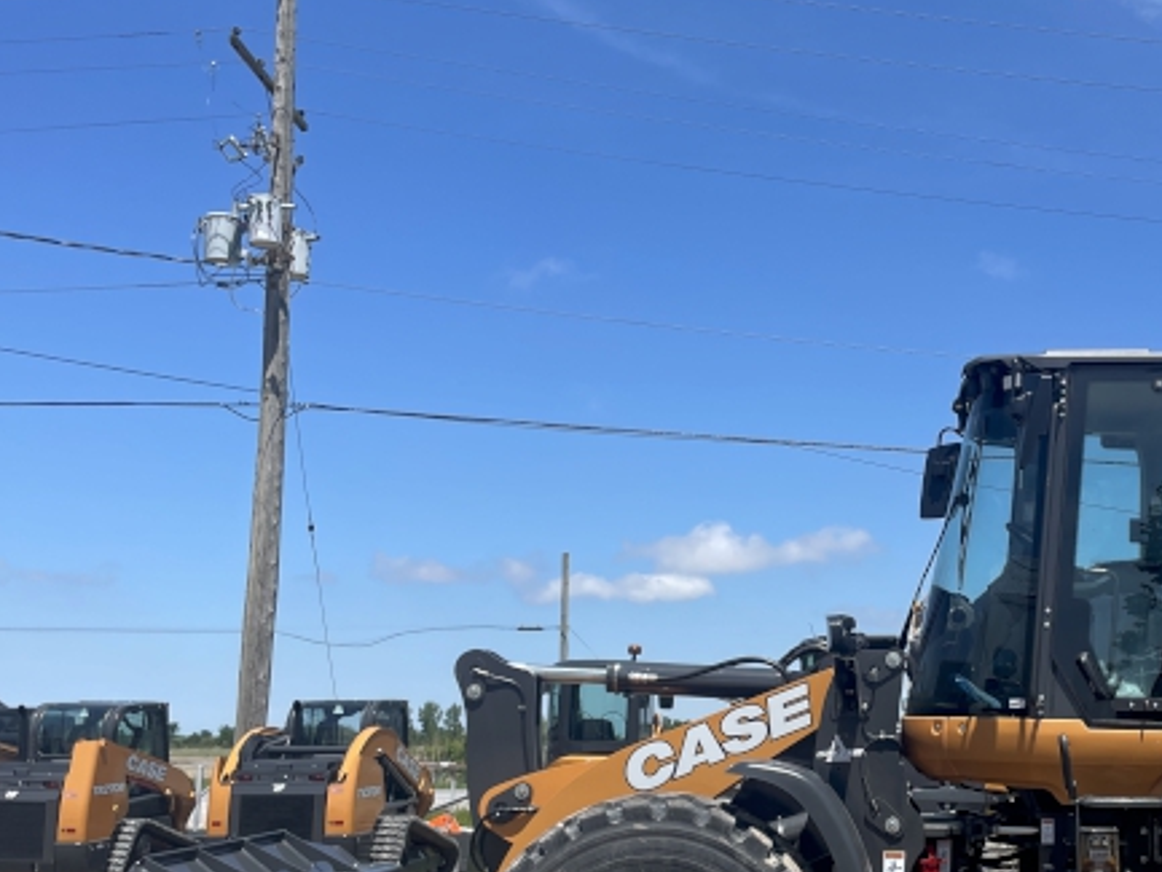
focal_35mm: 48
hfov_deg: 38.2
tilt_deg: +9.8
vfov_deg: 30.2
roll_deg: +0.7
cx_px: 929
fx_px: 1612
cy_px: 542
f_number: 1.6
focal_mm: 4.2
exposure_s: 1/3731
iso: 32
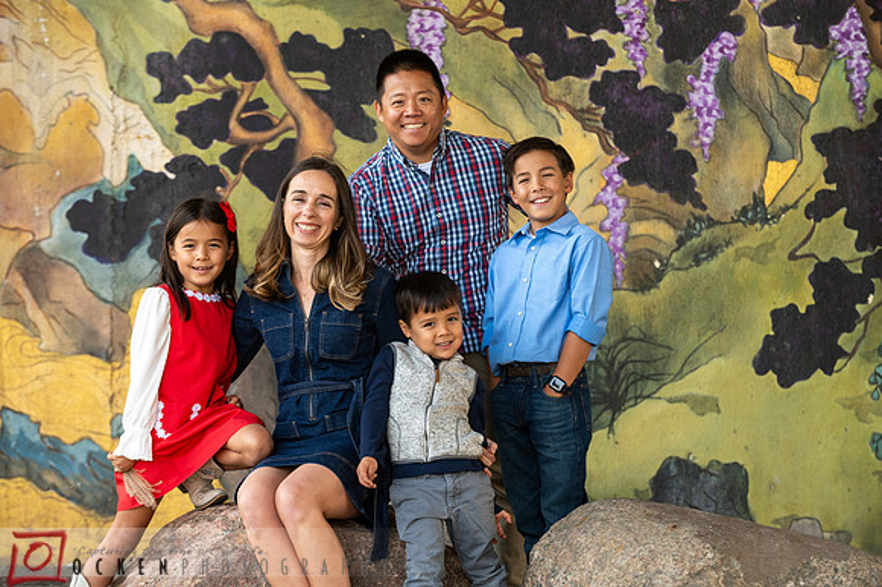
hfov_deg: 16.2
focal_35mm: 126
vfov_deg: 10.8
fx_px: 3094
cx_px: 464
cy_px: 284
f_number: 3.5
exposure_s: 1/200
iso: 400
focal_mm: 120
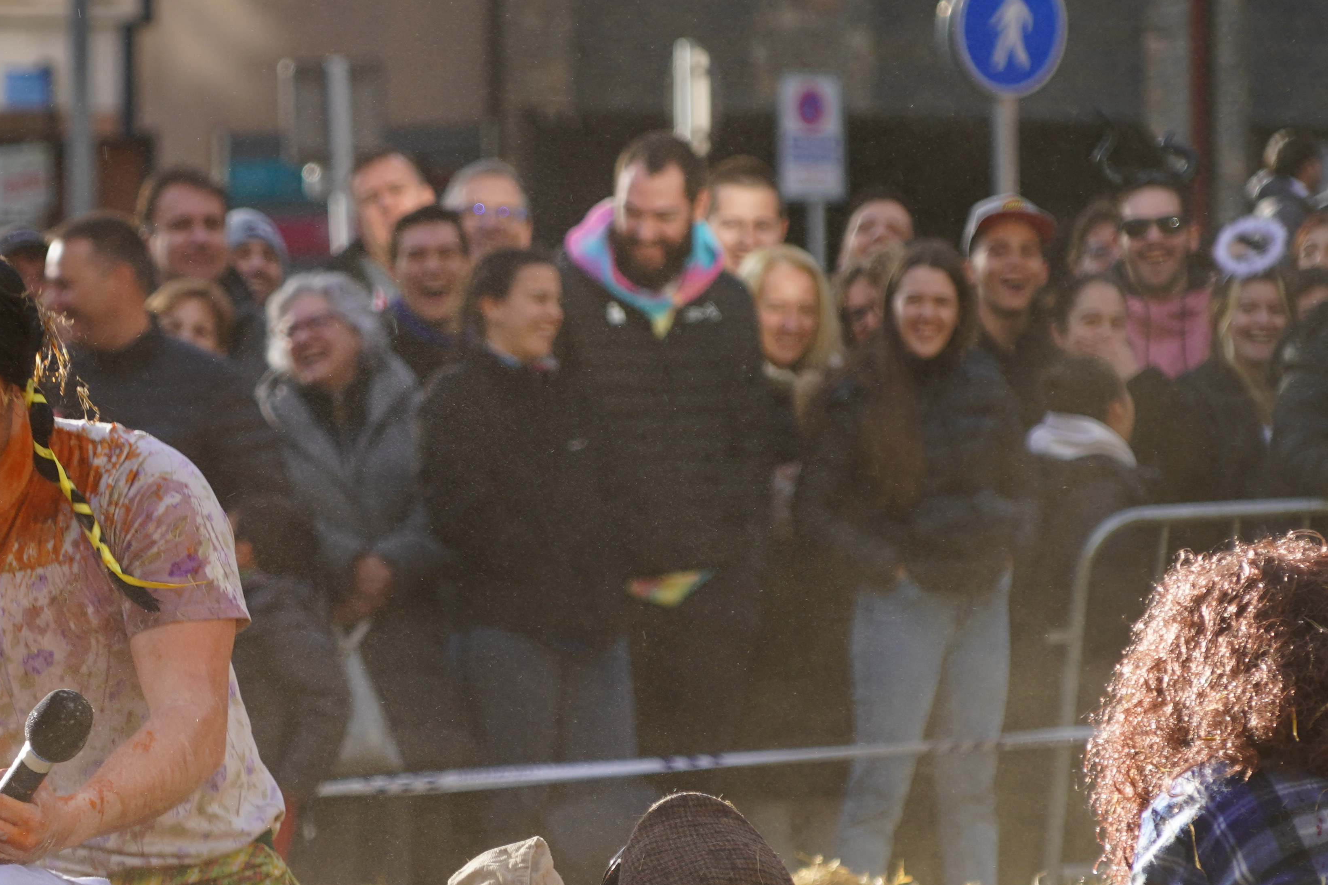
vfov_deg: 3.9
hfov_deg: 5.8
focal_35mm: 354
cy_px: 722
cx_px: 149
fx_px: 13058
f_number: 6.3
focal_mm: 194
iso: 200
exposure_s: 1/200
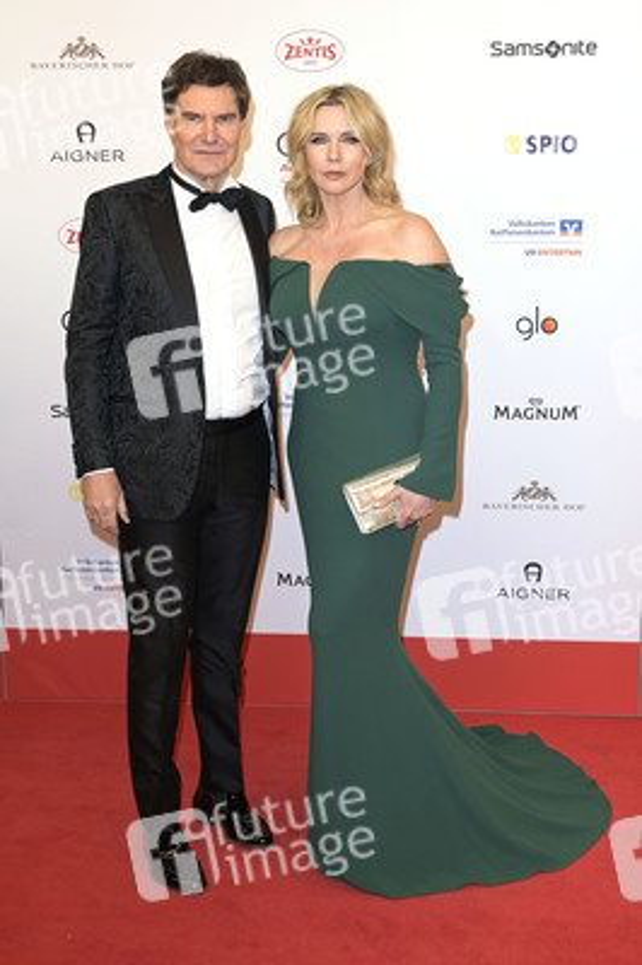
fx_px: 1072
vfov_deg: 48.5
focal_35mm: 40
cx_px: 321
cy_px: 482
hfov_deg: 33.3
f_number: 6.3
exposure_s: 1/250
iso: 400
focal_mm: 40
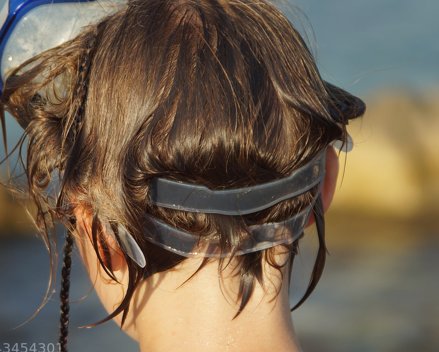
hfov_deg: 6.3
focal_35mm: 306
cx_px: 186
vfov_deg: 5.1
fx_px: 3974
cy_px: 148
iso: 100
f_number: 5.6
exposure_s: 1/250
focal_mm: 135
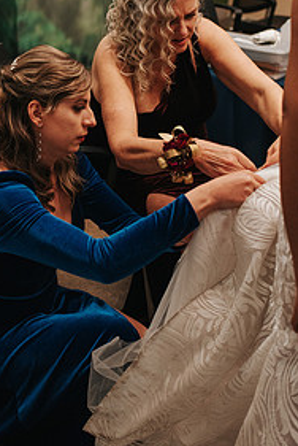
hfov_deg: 24.0
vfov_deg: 35.2
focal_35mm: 56
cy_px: 143
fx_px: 694
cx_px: 76
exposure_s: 1/200
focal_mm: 35
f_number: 2.8
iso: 1000
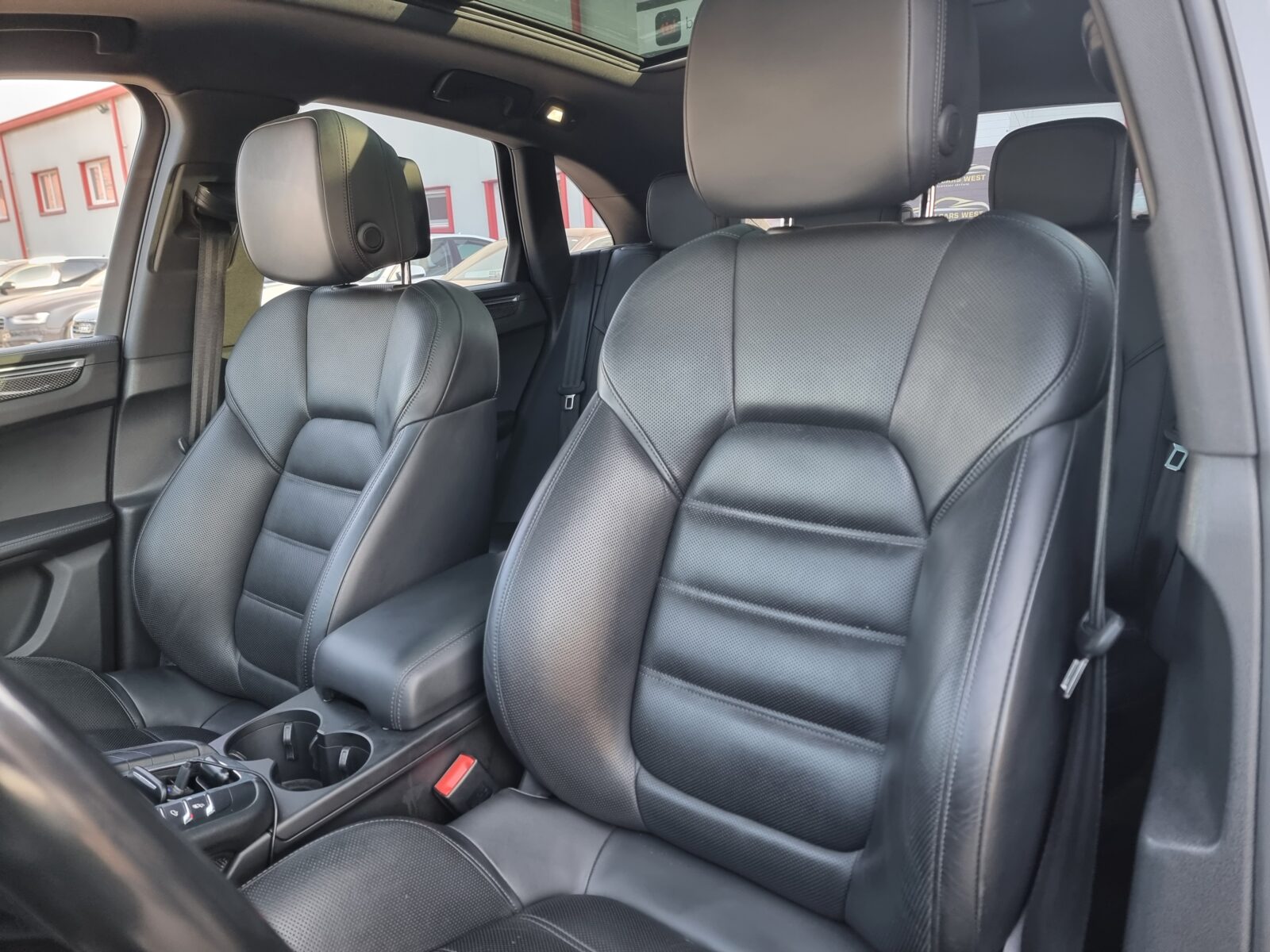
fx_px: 881
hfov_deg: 71.6
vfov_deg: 56.8
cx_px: 635
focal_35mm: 24
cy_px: 476
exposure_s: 1/100
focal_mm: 6.7
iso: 160
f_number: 1.8
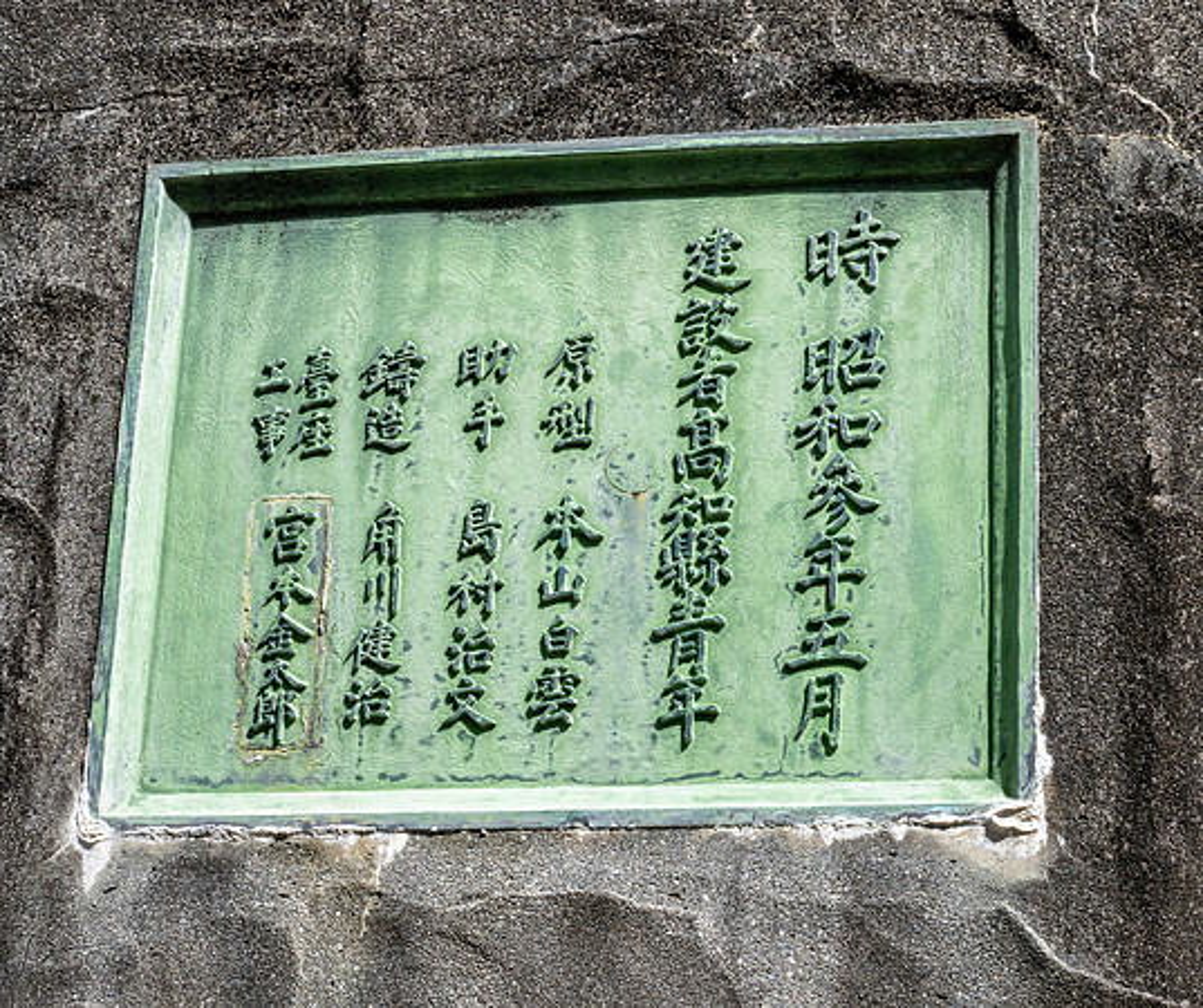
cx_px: 655
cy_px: 465
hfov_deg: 18.9
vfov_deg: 15.9
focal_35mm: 100
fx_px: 3610
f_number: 18
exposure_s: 1/125
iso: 450
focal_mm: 67
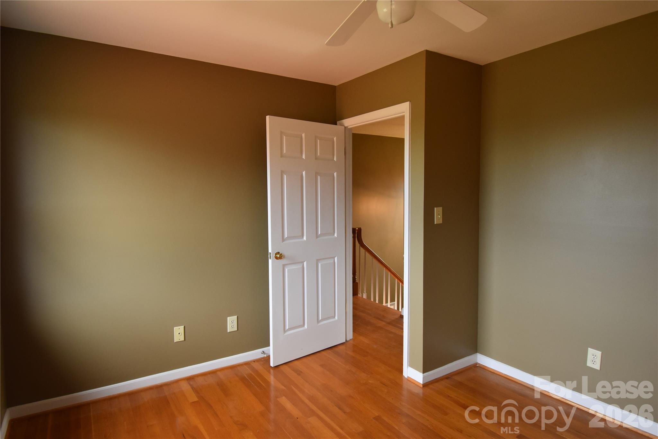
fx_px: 356
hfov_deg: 85.4
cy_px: 220
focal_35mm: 20
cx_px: 329
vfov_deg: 63.2
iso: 800
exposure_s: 1/60
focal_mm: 13
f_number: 5
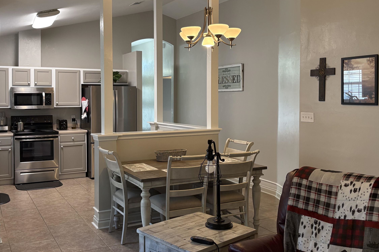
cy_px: 106
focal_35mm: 37
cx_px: 164
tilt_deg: -1.7
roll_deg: +0.4
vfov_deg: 35.9
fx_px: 390
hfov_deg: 51.7
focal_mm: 5.96
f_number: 1.6
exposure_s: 1/120
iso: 160
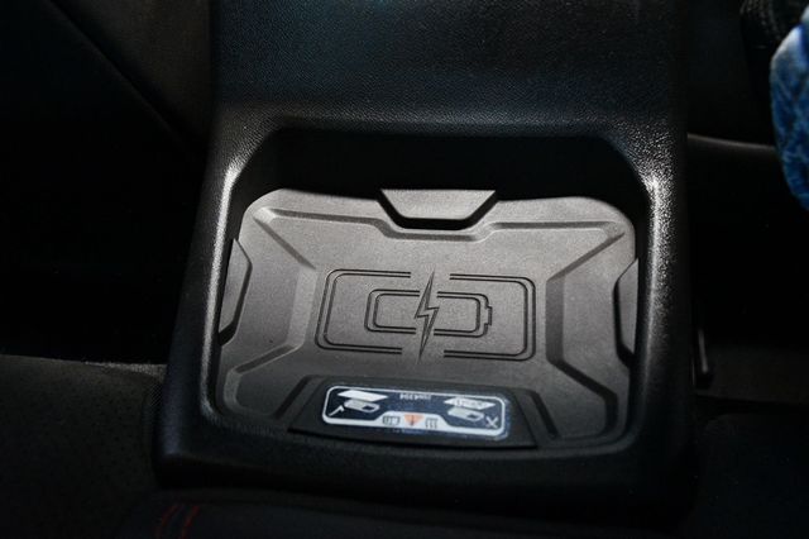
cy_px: 270
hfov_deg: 53.2
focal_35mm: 36
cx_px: 404
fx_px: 809
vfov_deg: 36.8
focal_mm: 24
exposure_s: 1/60
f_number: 3.8
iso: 5600
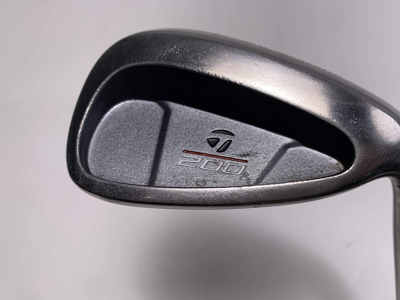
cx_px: 248
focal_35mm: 34
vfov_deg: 41.4
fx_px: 393
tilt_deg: -62.9
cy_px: 195
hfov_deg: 53.4
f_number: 1.8
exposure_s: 1/428
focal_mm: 4.25
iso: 25
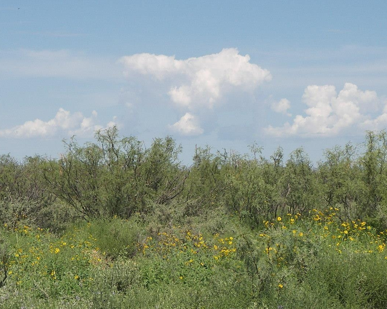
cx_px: 142
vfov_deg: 8.9
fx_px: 1981
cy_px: 208
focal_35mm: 173
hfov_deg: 11.1
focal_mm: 19.3
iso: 50
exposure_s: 1/800
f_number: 4
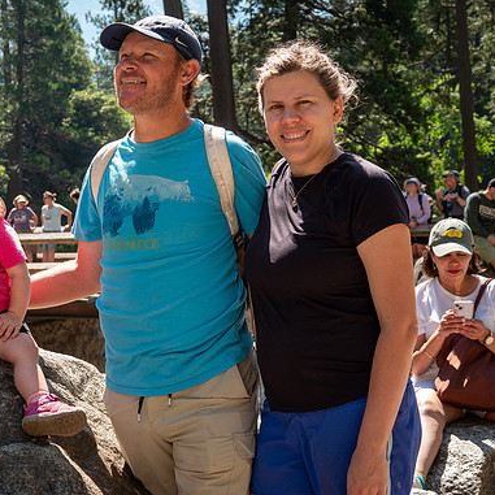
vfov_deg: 24.6
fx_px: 1132
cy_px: 223
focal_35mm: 70
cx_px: 158
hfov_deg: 24.5
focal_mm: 17.55
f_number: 3.2
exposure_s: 1/500
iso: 160
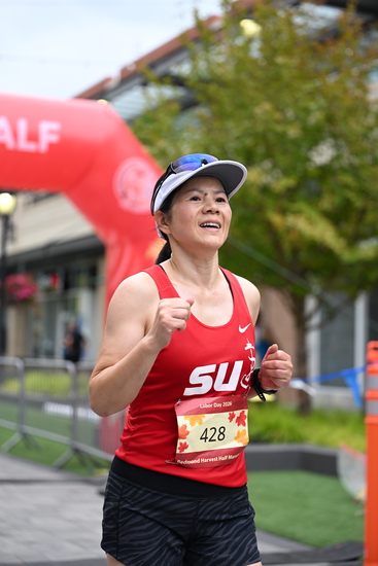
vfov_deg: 28.8
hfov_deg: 19.5
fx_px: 1102
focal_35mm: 70
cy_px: 283
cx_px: 189
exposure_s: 1/2000
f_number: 2.8
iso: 640
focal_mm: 70
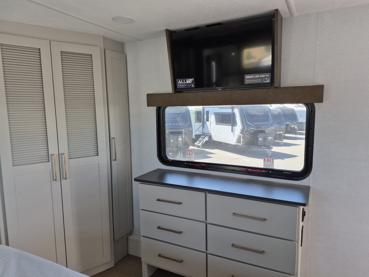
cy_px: 138
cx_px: 184
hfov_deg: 73.9
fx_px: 245
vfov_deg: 58.9
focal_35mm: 23
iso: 160
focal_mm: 5.4
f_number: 1.8
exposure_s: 1/182
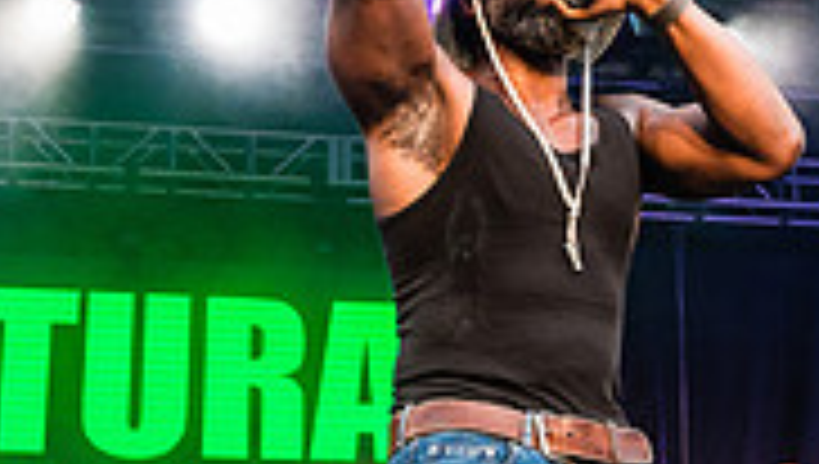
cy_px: 231
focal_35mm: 98
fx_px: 2131
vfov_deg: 12.4
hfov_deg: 21.7
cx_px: 526
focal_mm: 27
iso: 1000
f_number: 4.5
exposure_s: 1/400
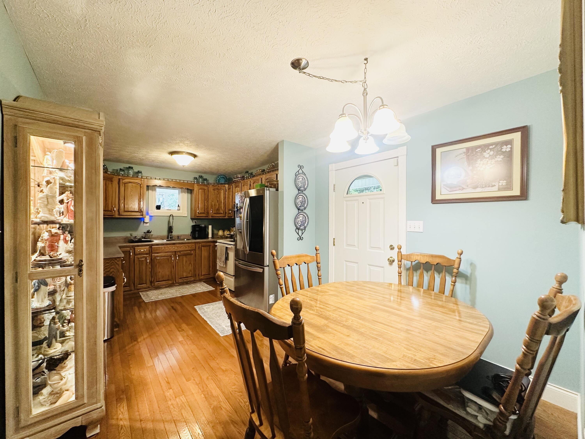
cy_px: 220
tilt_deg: +0.3
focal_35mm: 14
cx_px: 292
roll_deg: -0.2
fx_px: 237
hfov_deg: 102.1
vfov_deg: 85.7
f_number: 2.2
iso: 250
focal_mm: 2.22
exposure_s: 1/60
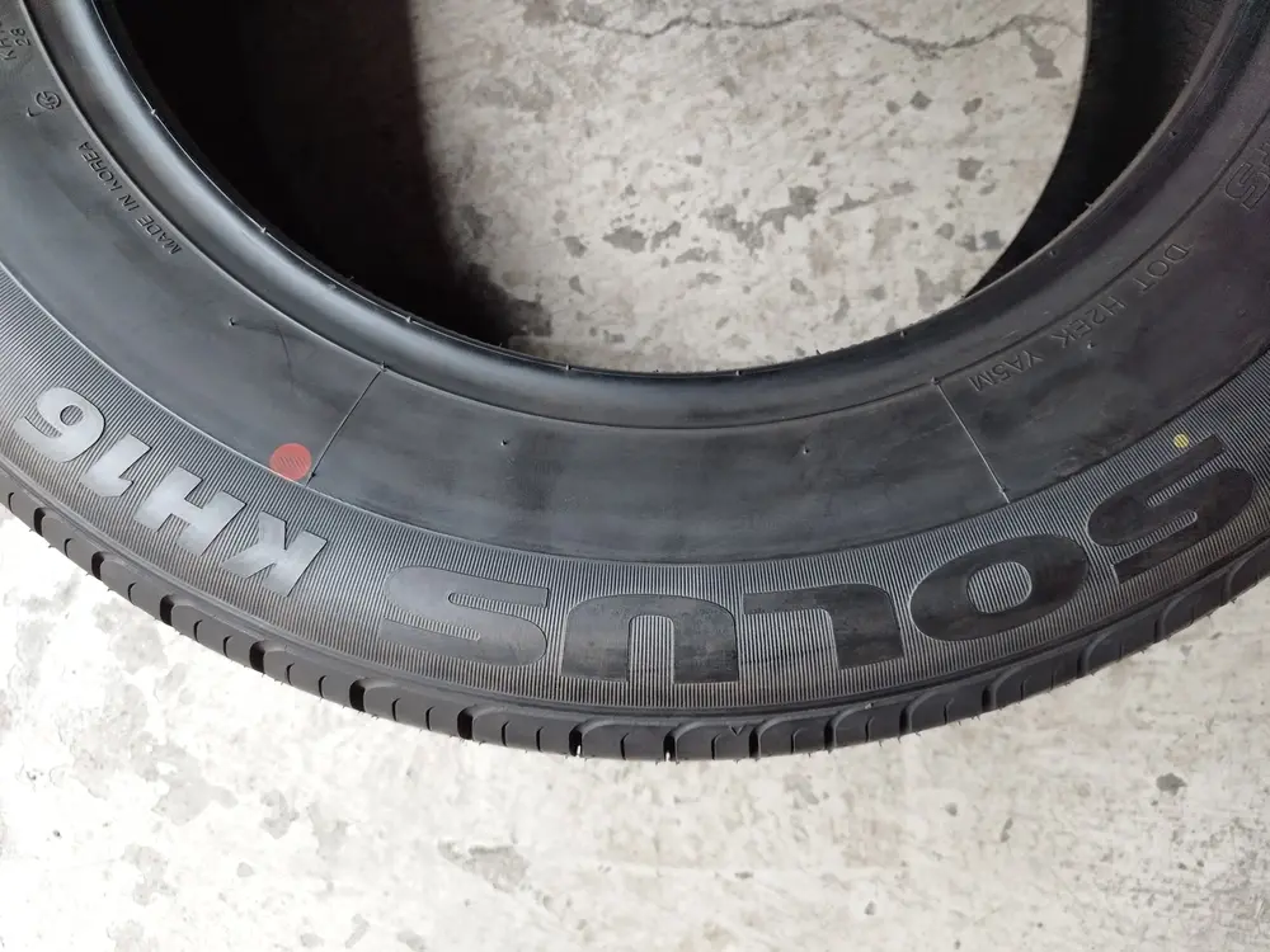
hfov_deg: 69.4
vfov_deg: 54.9
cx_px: 635
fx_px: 917
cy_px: 476
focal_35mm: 25
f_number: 1.89
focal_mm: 5.95
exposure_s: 1/50
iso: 190
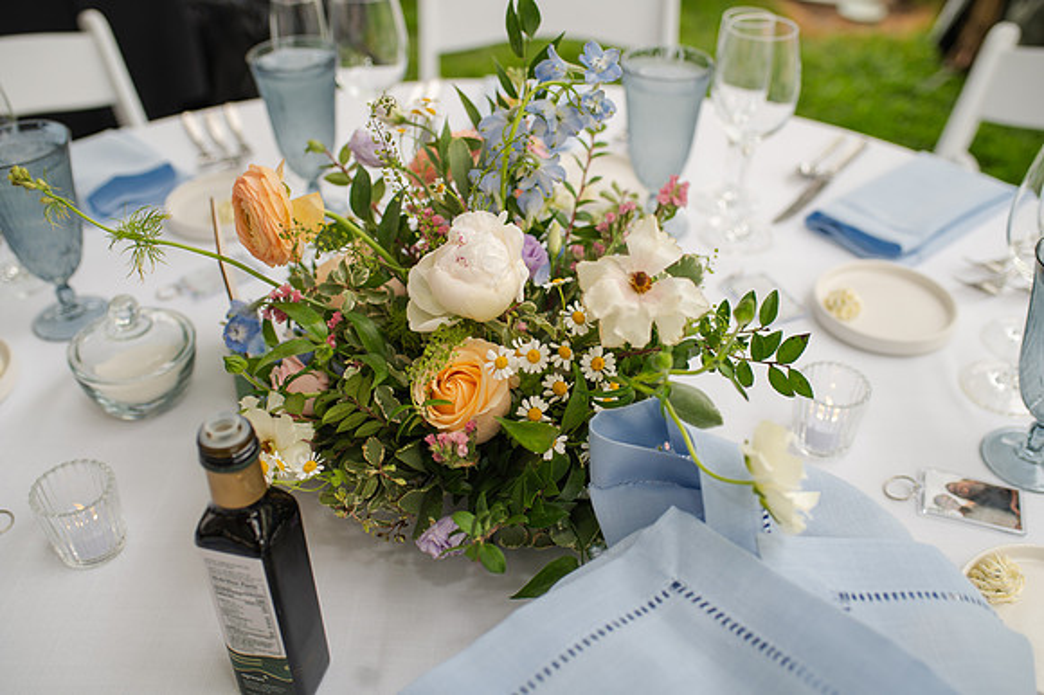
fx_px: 1014
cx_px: 522
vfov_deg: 37.8
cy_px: 348
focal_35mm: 35
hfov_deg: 54.5
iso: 220
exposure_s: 1/200
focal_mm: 35
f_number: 3.2
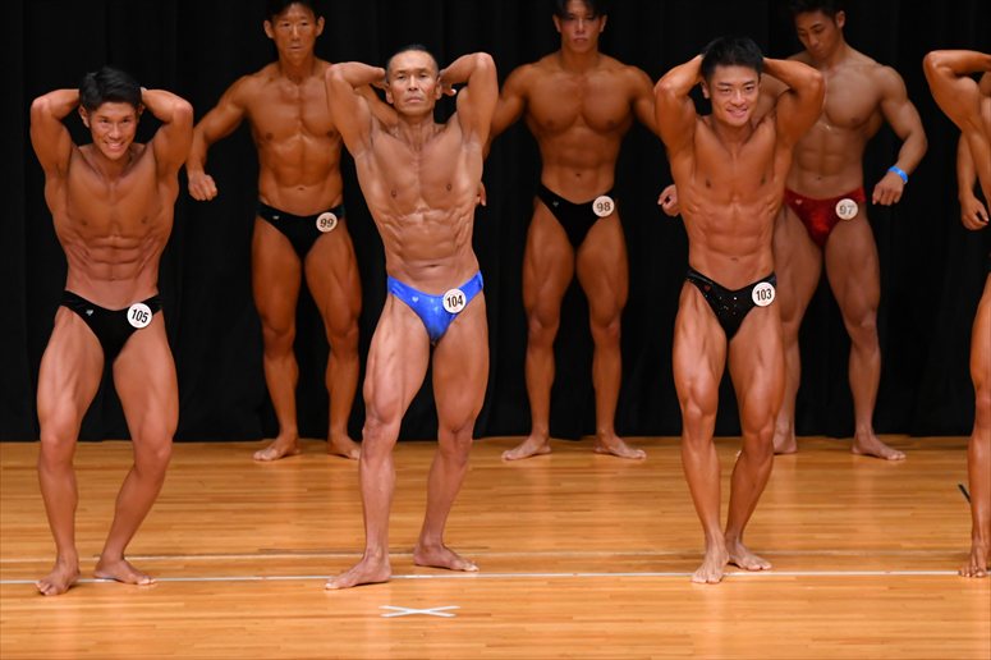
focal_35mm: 270
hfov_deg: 7.6
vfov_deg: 5.1
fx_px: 7429
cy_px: 330
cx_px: 496
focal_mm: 180
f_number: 5.6
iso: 3200
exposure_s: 1/400
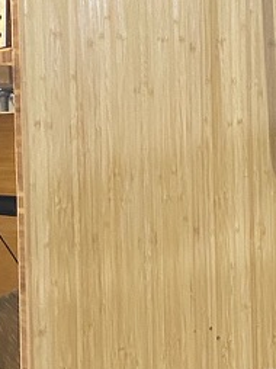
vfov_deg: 18.7
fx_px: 1118
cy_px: 169
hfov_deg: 14.1
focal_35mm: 105
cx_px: 138
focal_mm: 4.25
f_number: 1.8
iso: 500
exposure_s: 1/39
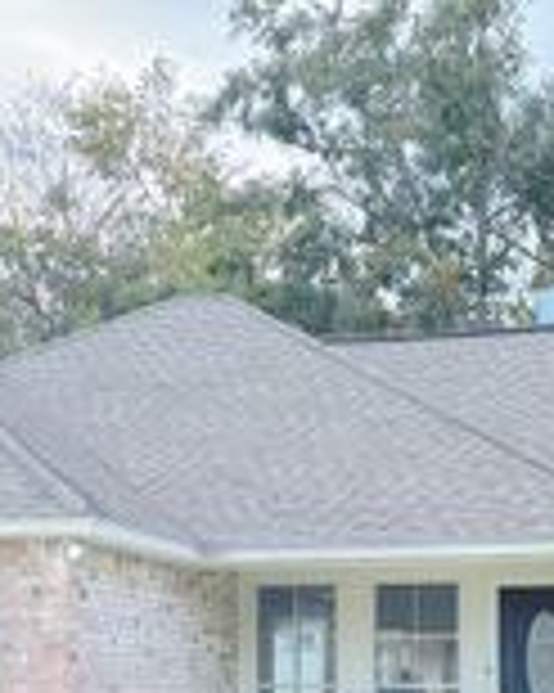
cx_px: 288
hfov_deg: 20.1
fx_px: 1559
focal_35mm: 76
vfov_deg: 24.4
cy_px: 623
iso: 80
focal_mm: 6.86
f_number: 1.78
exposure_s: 1/2203
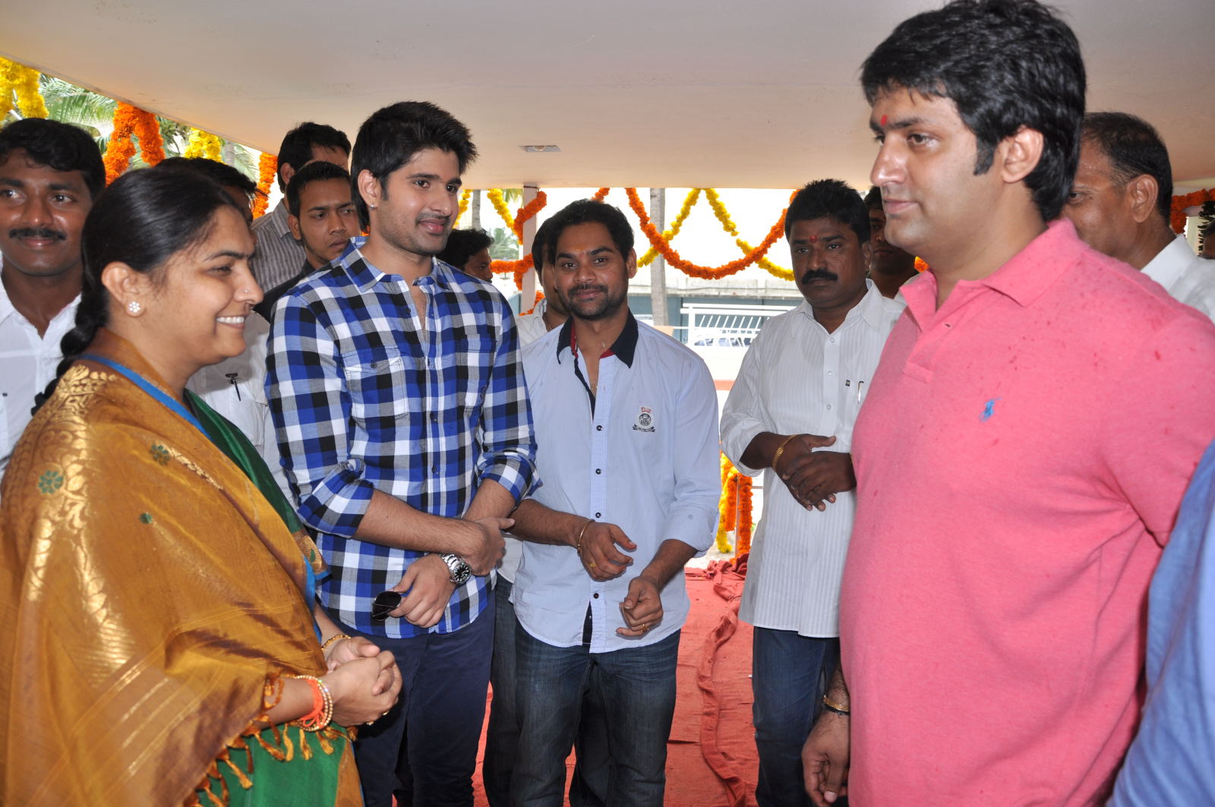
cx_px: 608
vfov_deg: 47.8
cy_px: 404
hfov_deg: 67.4
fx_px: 910
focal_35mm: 27
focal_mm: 18
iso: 250
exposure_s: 1/160
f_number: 5
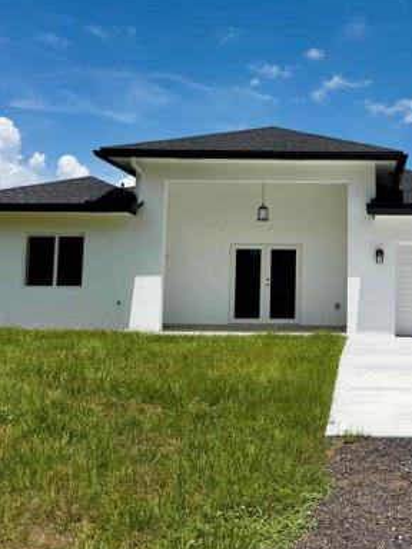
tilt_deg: +5.9
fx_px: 714
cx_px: 339
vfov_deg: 42.0
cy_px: 232
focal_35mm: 45
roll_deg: -1.1
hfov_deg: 31.2
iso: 80
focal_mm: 6.76
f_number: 1.78
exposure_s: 1/9091
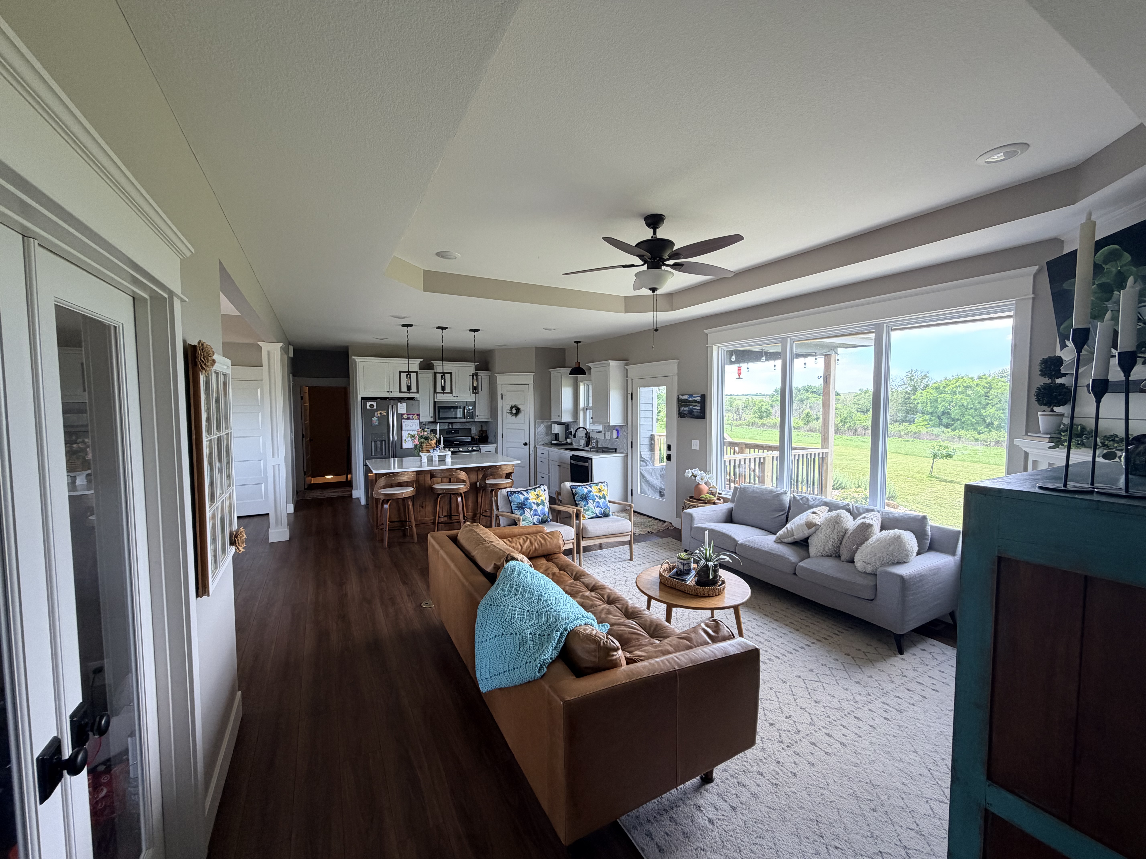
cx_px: 573
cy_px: 430
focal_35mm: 14
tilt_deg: -3.3
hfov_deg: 102.1
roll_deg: +0.2
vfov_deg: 85.7
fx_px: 463
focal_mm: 2.22
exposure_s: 1/121
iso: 125
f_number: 2.2
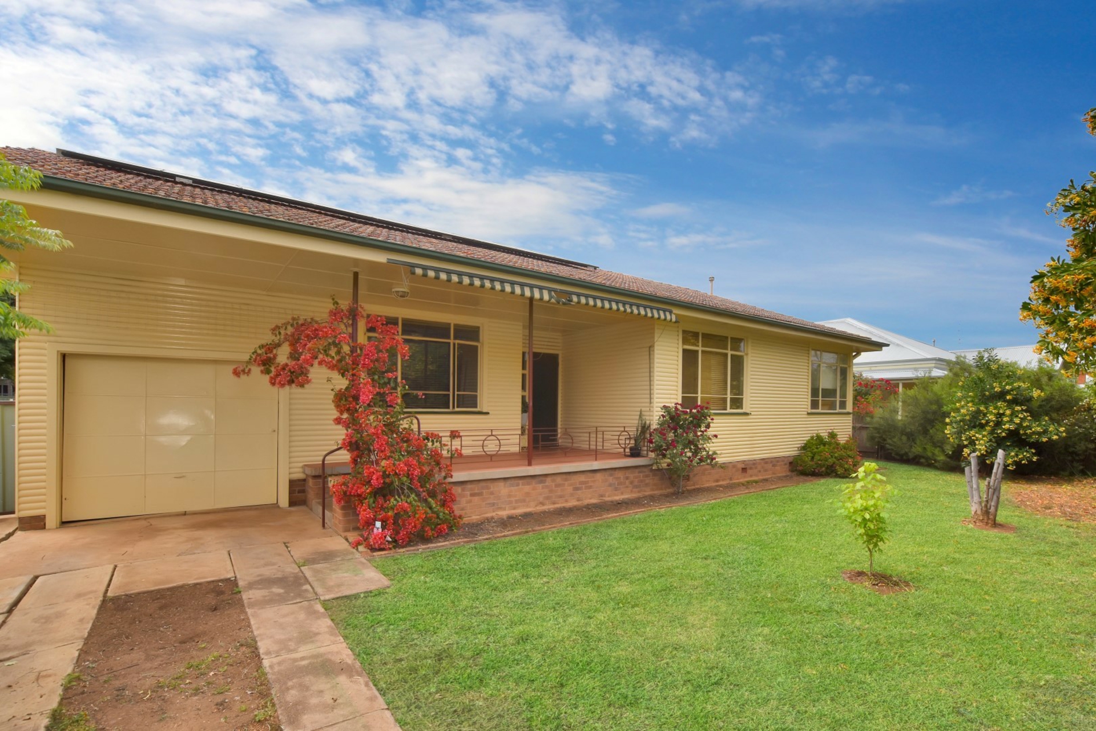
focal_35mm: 15
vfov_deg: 77.3
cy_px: 366
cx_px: 548
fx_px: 457
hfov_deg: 100.4
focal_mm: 10
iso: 100
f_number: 10
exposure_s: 1/200
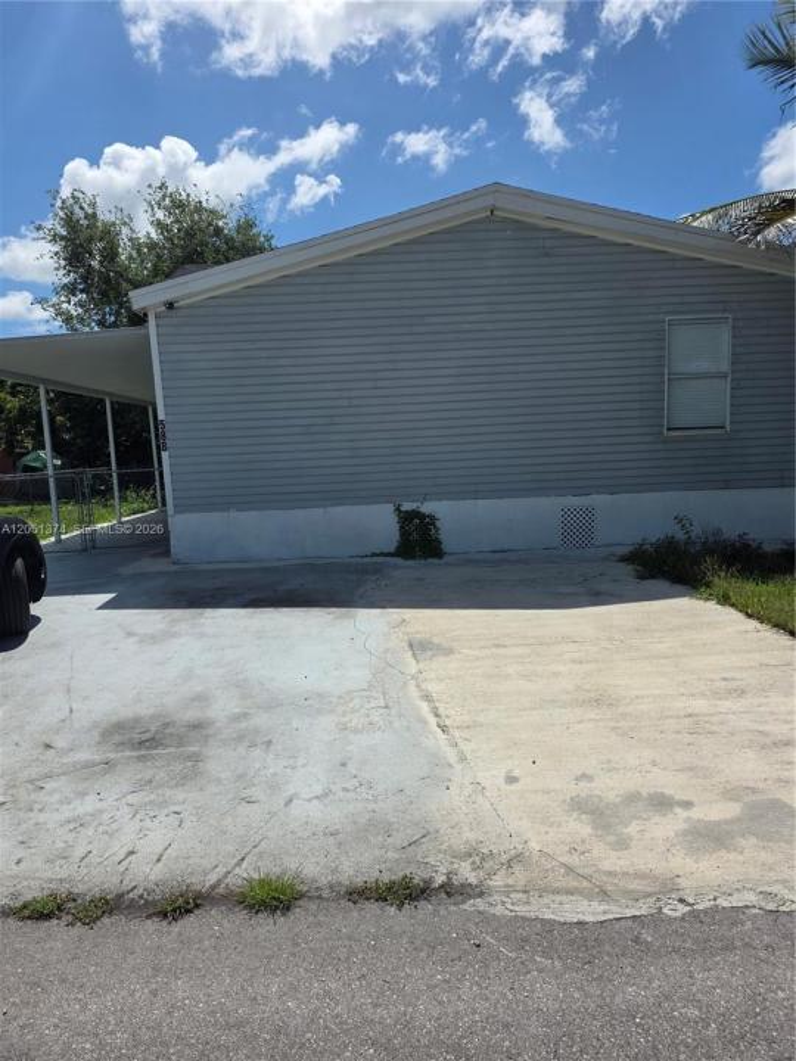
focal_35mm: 23
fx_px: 705
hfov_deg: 58.9
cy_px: 530
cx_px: 398
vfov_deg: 73.9
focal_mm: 6.25
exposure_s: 1/7944
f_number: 1.7
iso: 64
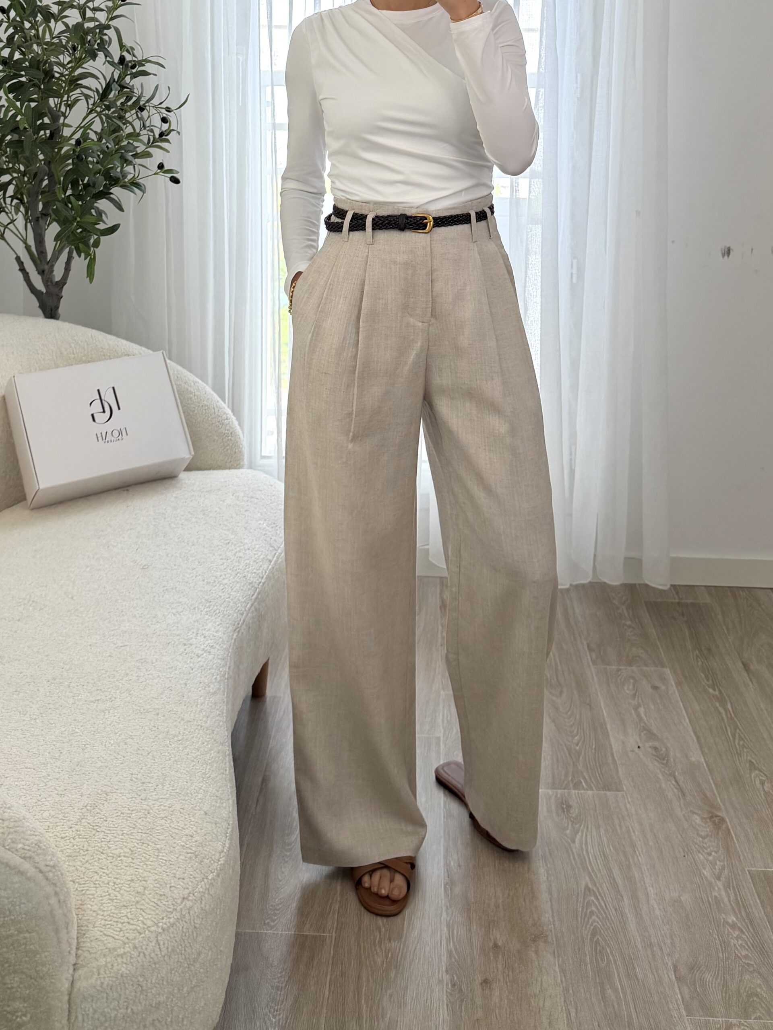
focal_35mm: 24
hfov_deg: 56.8
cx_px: 386
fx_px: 715
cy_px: 515
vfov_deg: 71.6
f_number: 1.78
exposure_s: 1/559
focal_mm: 6.76
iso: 100
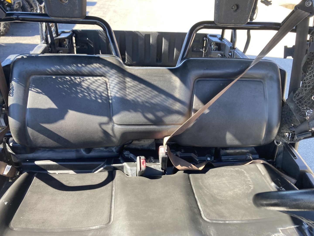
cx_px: 157
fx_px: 254
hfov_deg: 63.4
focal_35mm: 28
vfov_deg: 49.7
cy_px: 118
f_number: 1.8
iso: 32
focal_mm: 3.99
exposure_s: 1/121
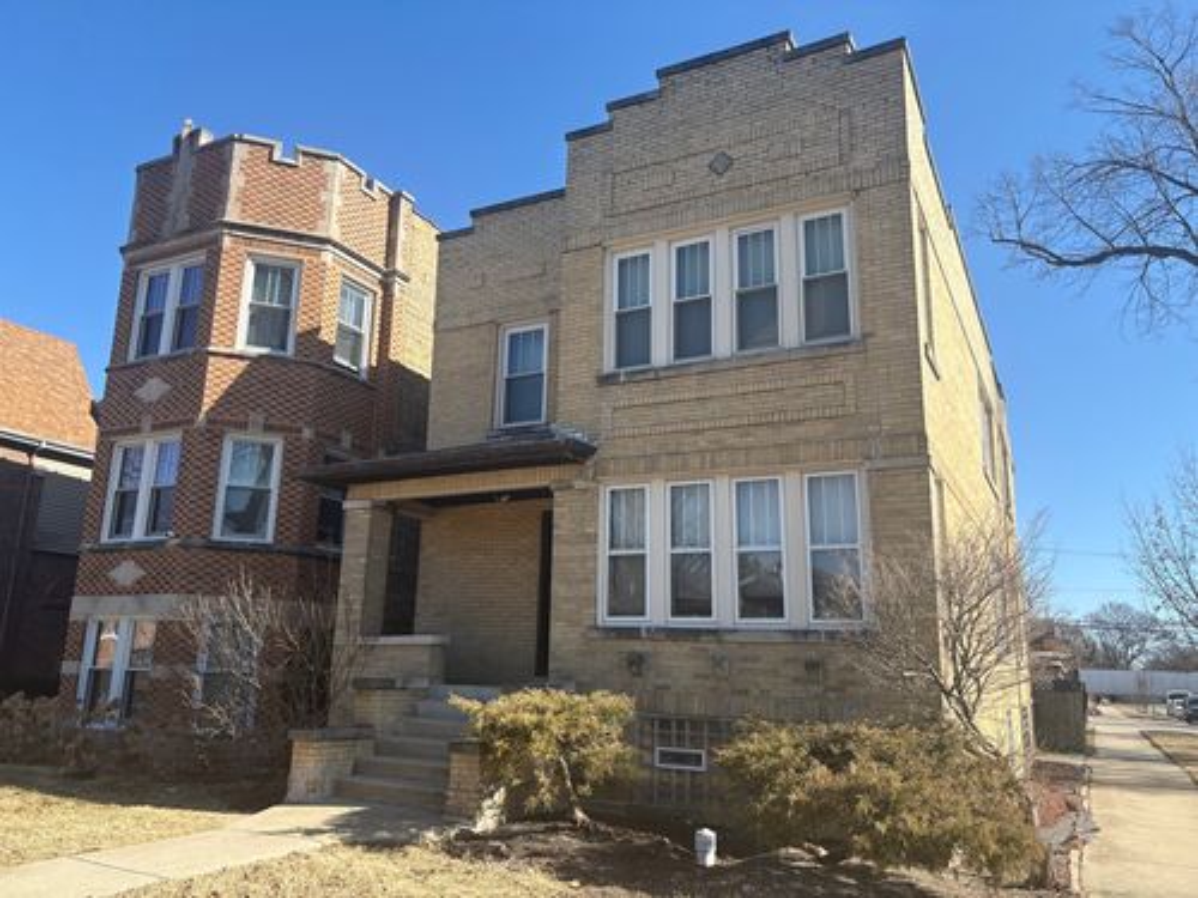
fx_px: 900
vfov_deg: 53.1
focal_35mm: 26
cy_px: 449
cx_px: 599
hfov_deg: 67.3
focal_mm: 5.96
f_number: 1.6
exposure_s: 1/1626
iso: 50
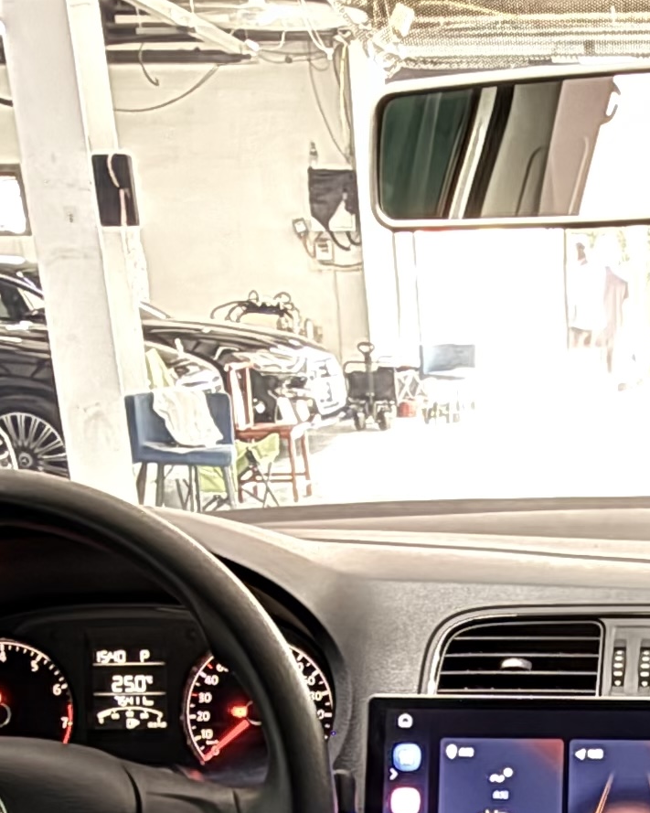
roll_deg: +1.0
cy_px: 912
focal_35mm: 62
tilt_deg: -22.2
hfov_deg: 23.7
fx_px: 1491
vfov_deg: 27.6
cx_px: 629
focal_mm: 2.22
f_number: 2.2
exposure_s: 1/8
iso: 2000
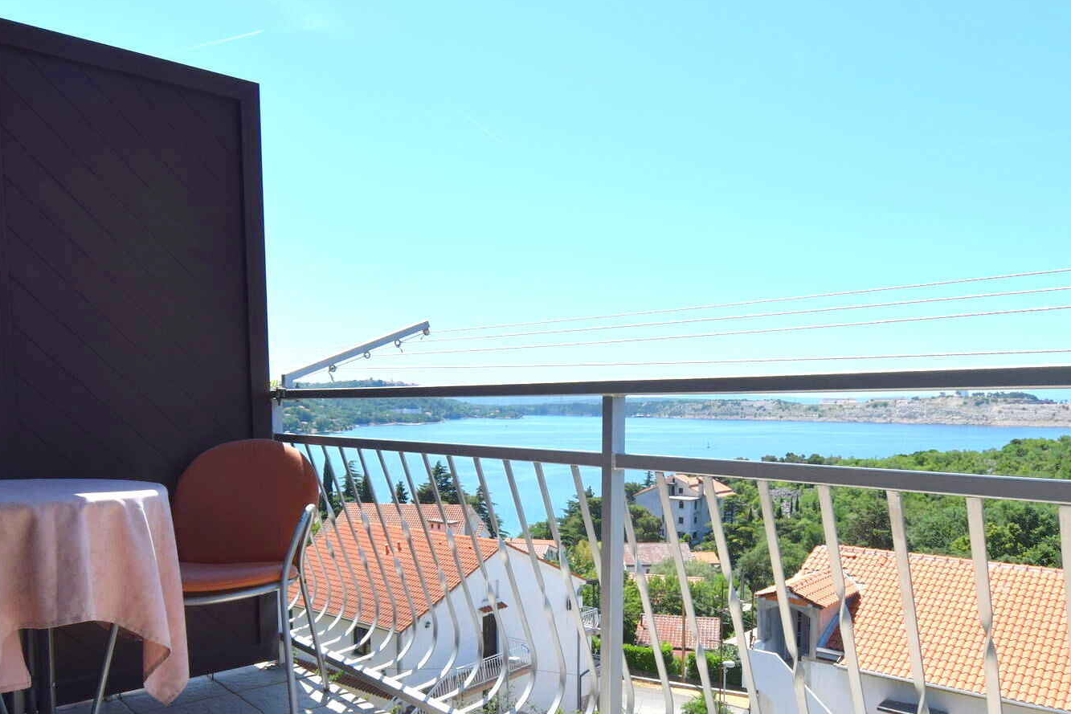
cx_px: 534
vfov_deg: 47.4
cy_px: 457
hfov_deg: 67.4
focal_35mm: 27
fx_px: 803
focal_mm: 10
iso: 200
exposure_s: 1/400
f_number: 10
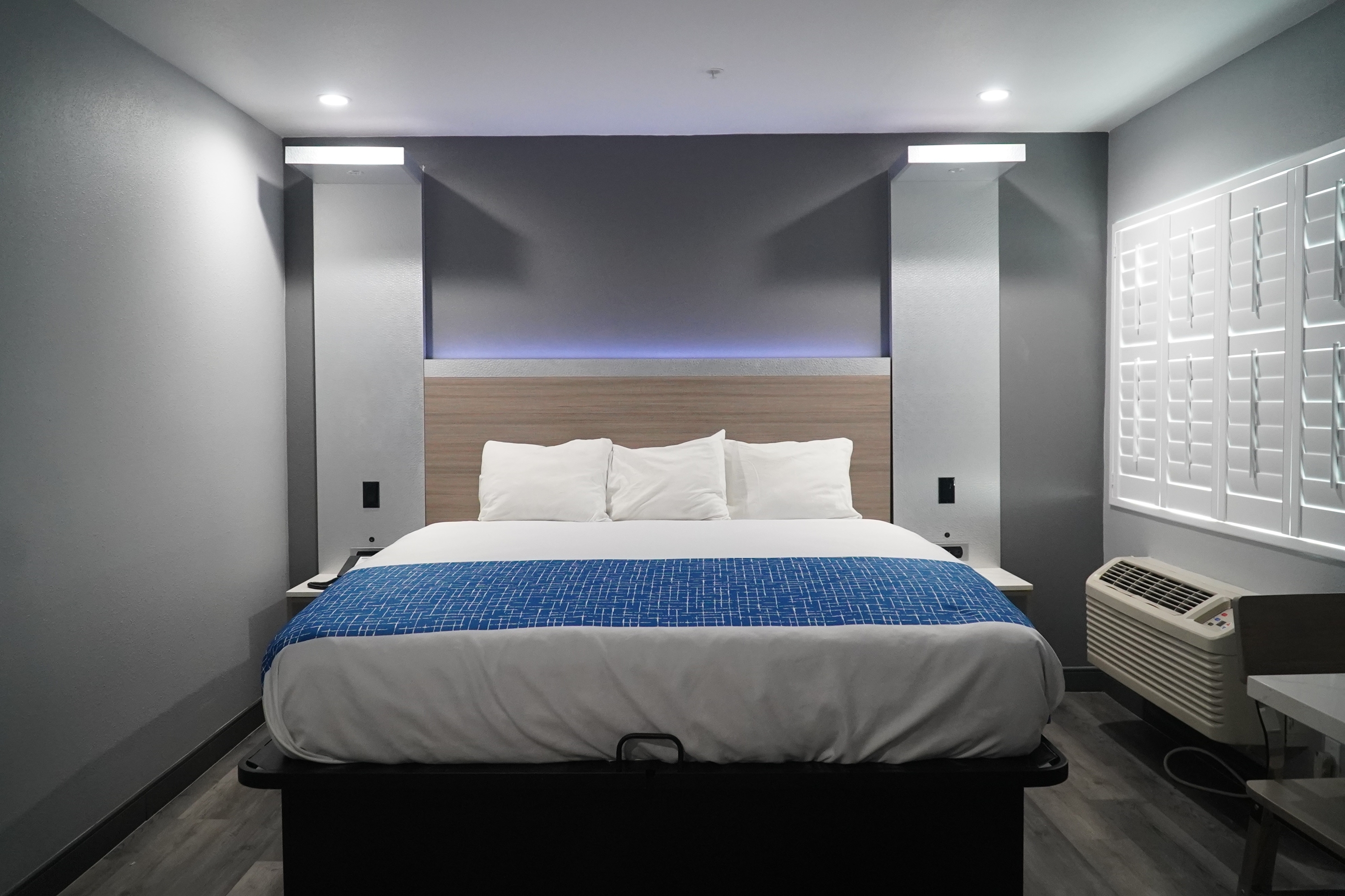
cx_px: 672
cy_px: 448
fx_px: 1009
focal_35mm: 27
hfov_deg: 67.4
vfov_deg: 47.9
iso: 3200
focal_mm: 18
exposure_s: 1/125
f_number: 4
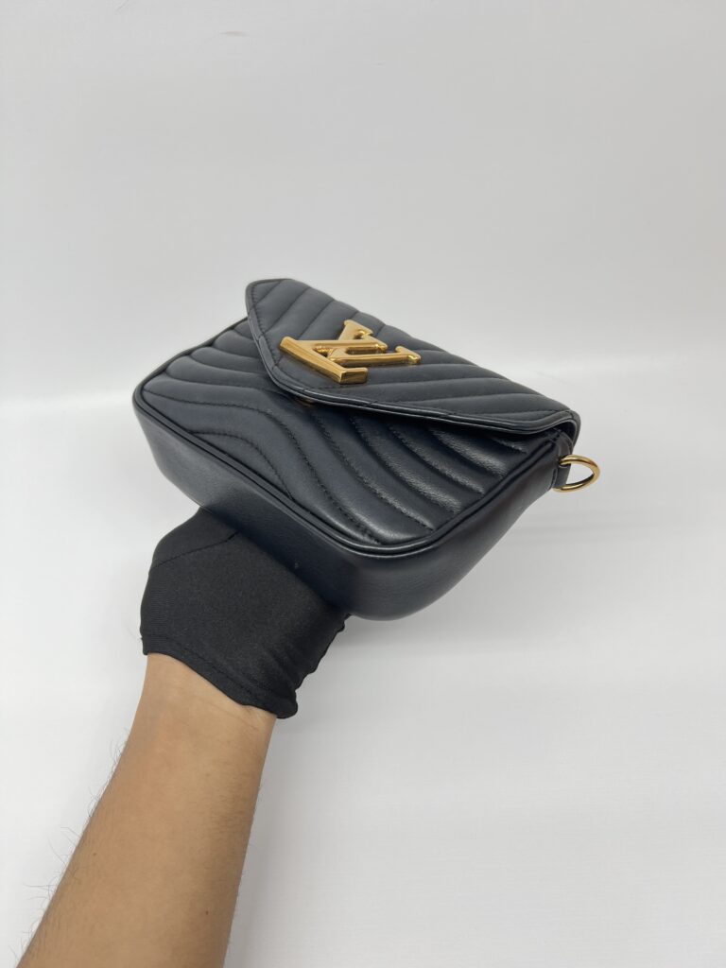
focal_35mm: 26
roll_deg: +5.7
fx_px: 727
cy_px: 484
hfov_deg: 53.1
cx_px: 363
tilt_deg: -44.8
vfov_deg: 67.3
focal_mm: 5.7
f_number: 1.5
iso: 50
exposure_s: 1/100
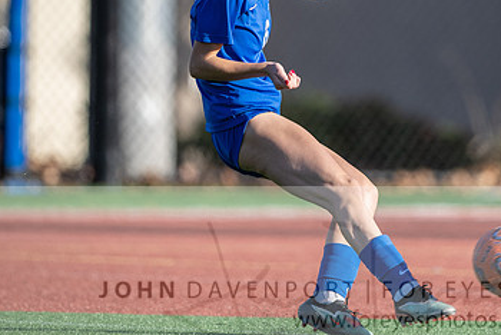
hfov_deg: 1.8
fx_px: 16142
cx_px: 303
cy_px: 35
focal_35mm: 1159
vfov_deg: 1.2
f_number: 2.8
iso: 180
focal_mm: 400
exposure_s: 1/2000
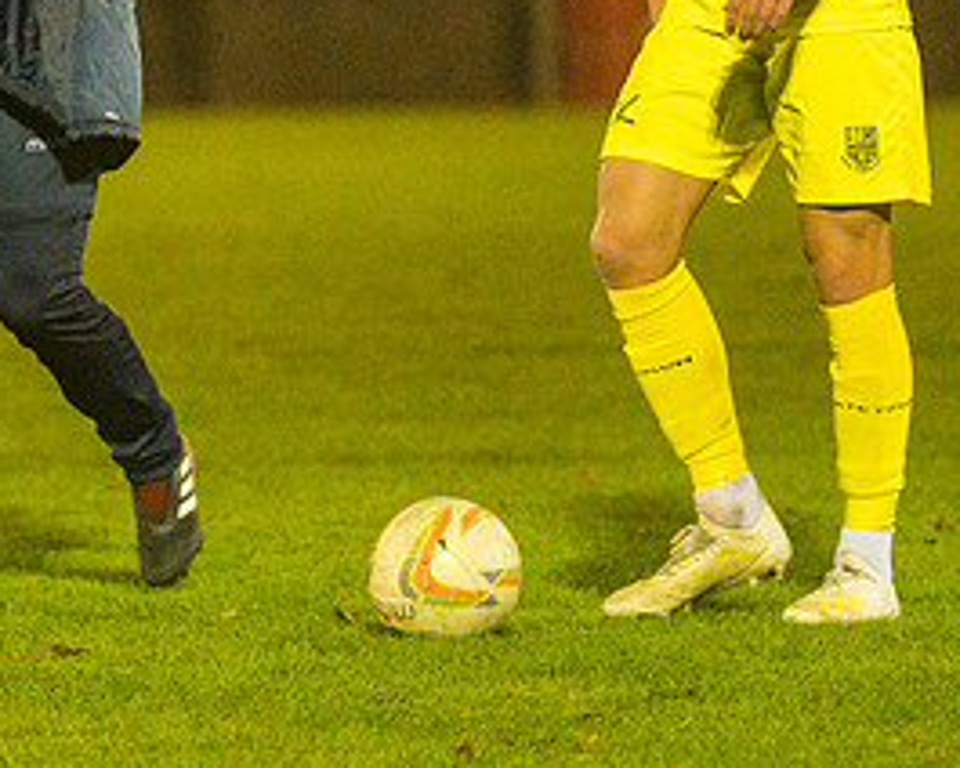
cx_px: 8
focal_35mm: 701
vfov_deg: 2.2
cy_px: 72
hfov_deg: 2.8
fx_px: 19917
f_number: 2.8
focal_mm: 195
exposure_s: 1/800
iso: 5000
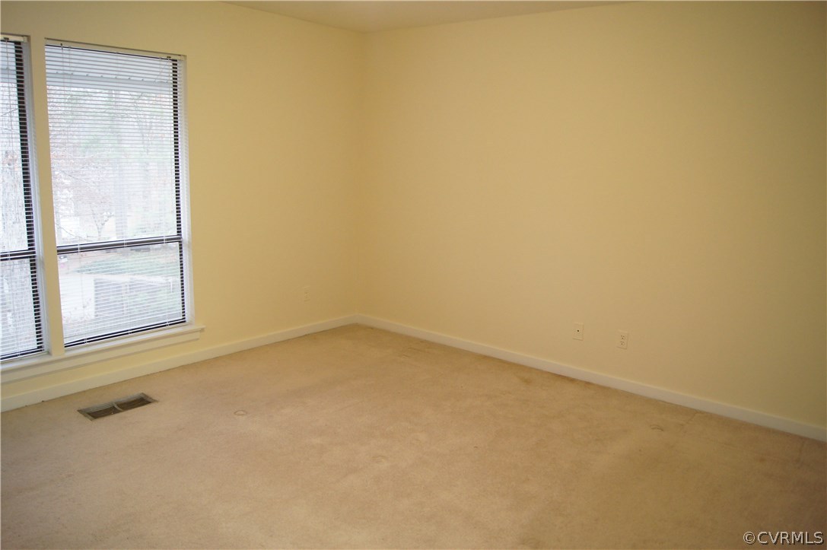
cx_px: 414
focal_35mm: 27
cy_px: 275
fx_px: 620
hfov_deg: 67.4
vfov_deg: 47.9
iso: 800
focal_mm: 18
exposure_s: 1/30
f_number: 3.5
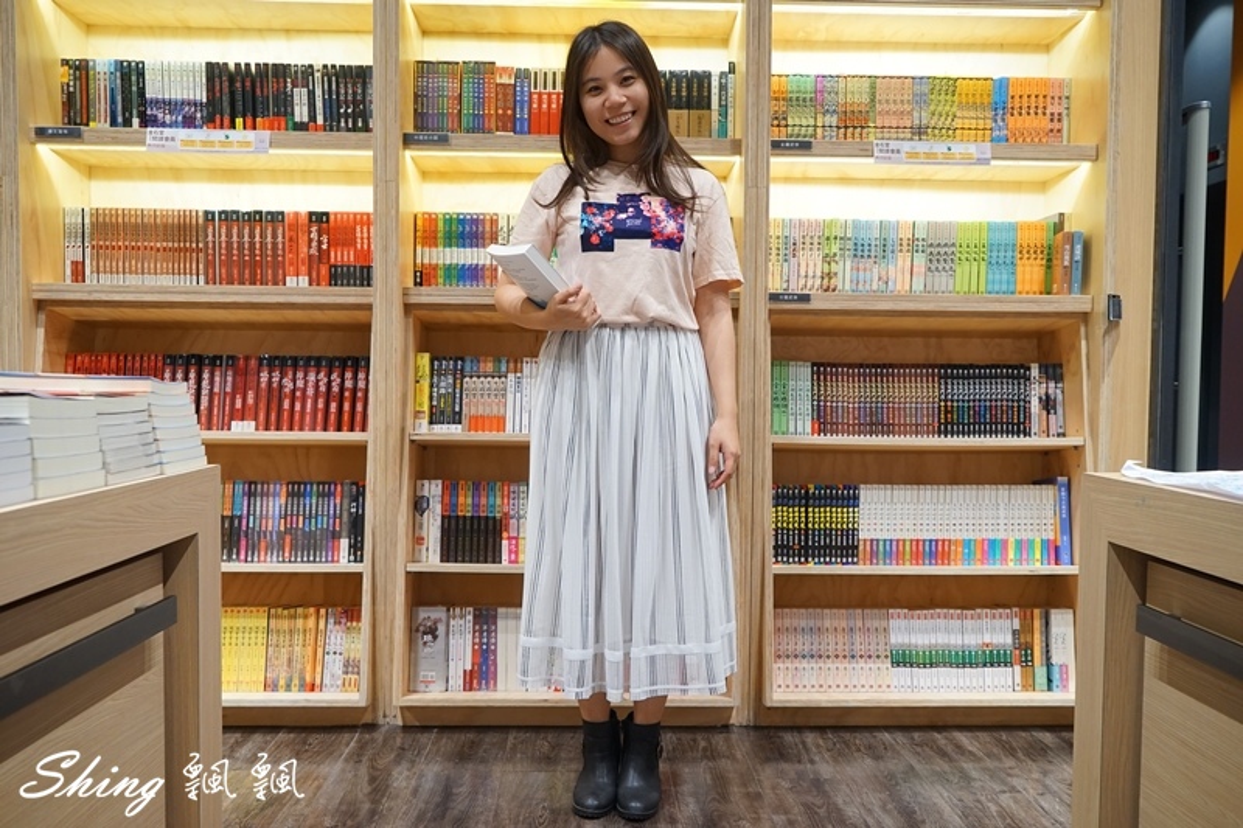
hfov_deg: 61.9
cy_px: 414
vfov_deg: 43.6
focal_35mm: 30
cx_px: 622
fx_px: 1036
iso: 1000
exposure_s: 1/30
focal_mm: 30
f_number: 5
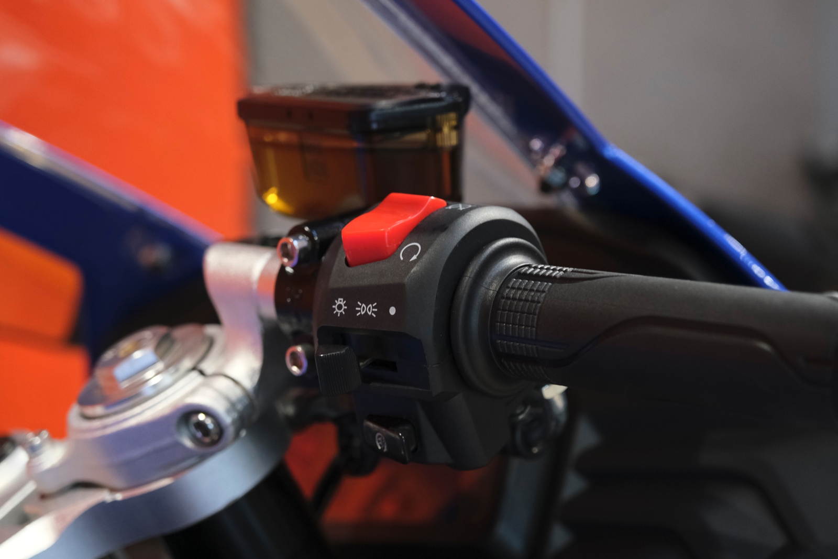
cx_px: 419
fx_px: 1490
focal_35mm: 64
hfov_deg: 31.4
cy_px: 280
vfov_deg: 21.2
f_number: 4
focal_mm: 42.9
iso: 1600
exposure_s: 1/100
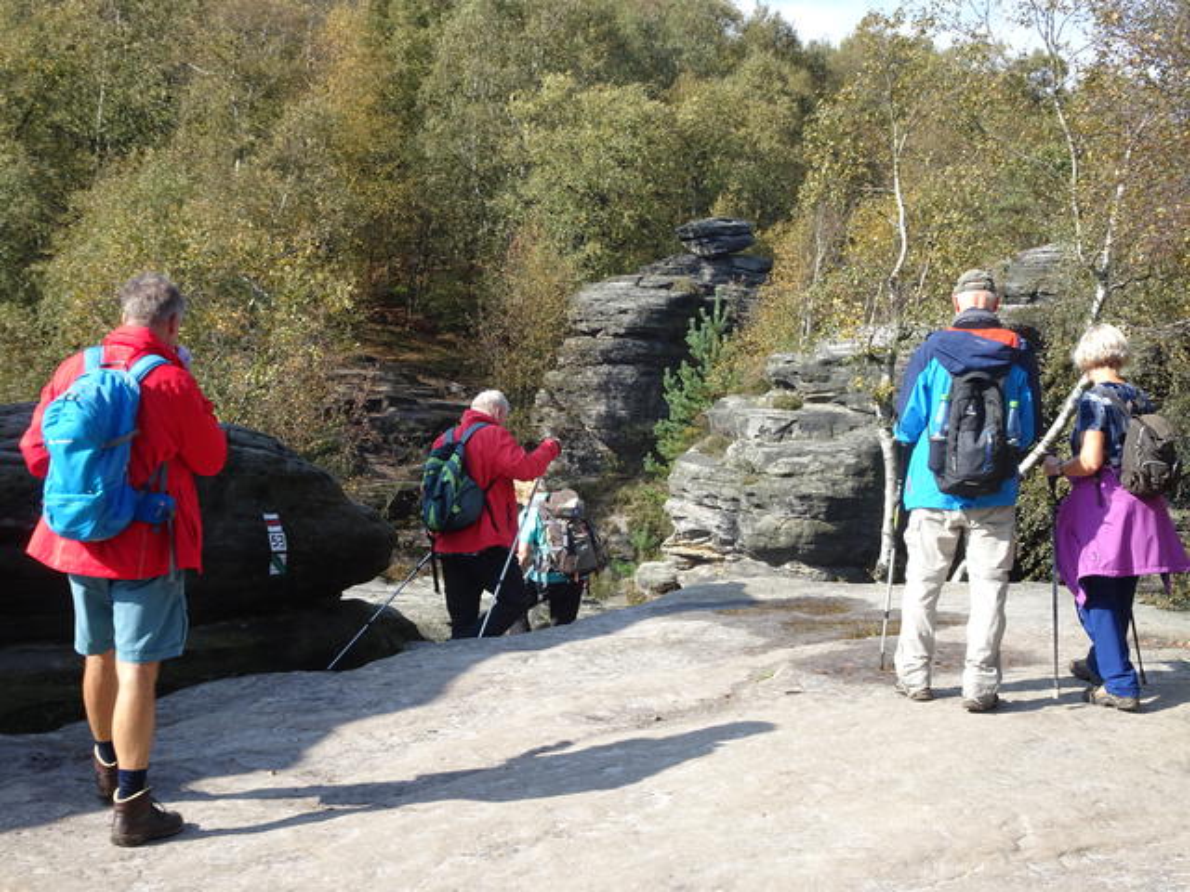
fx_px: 1581
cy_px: 446
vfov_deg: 31.5
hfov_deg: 41.2
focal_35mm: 46
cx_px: 595
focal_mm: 7.87
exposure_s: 1/250
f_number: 4.5
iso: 80
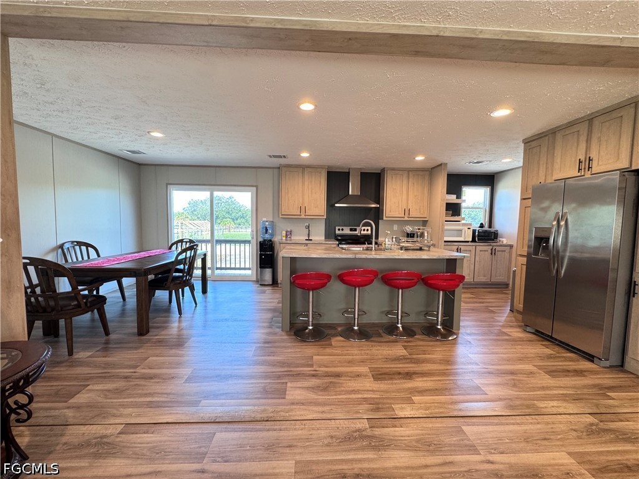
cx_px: 320
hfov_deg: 102.1
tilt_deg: -4.7
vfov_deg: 85.7
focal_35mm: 14
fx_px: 258
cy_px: 240
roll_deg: -0.5
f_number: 2.2
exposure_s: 1/60
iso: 200
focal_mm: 2.22
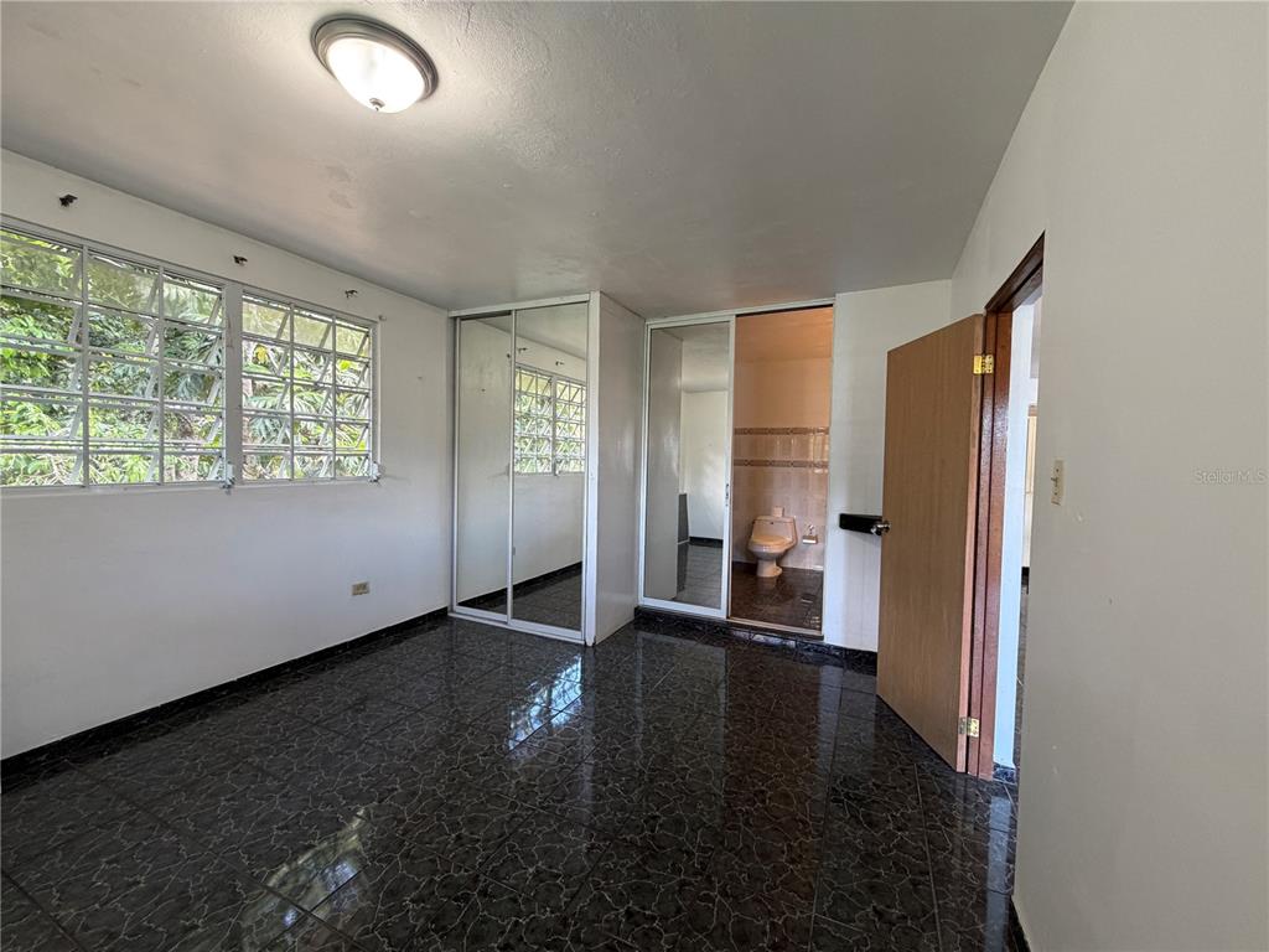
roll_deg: -0.7
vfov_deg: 85.7
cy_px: 476
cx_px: 634
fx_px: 513
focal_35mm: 14
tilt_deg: -2.1
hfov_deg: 102.1
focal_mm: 2.22
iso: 250
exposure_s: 1/60
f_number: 2.2
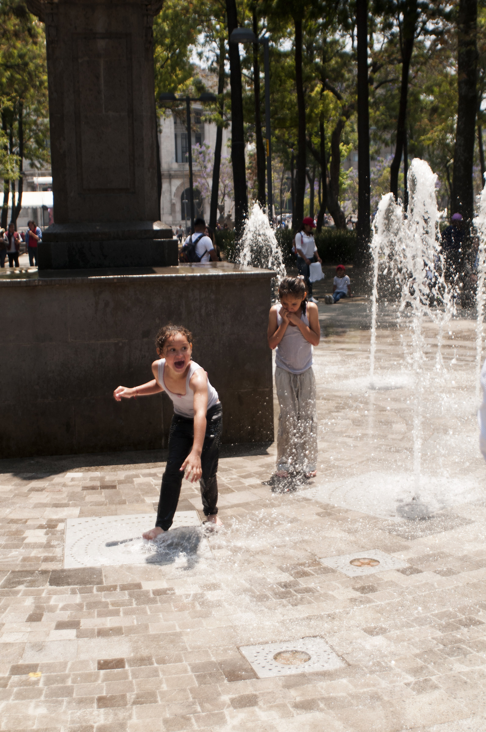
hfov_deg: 25.7
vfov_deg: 37.9
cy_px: 366
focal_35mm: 52
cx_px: 243
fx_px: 1066
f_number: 4
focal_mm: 35
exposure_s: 1/1000
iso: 200
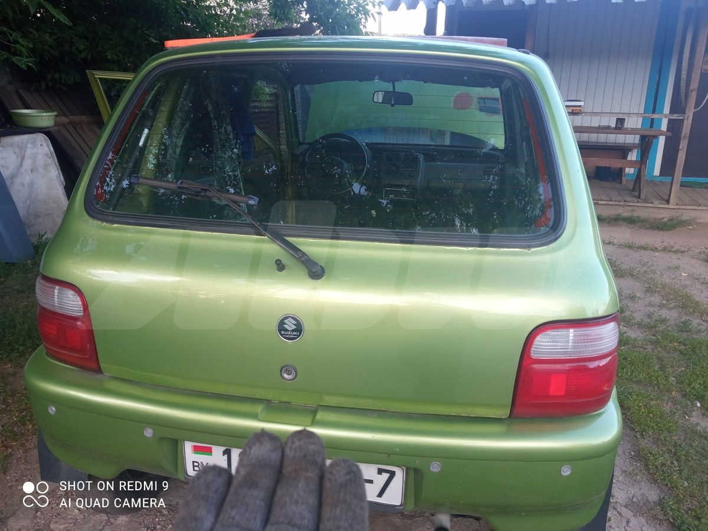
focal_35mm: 27
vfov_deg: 51.4
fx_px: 552
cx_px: 354
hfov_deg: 65.3
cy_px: 266
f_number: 2.2
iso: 178
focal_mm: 3.79
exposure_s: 1/120
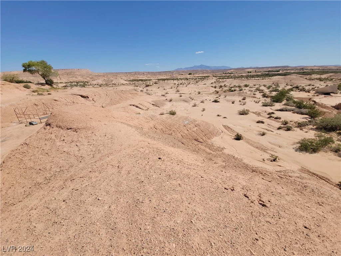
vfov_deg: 89.9
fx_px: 128
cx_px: 170
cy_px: 128
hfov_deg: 106.2
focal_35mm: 13
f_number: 2.2
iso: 50
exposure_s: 1/2614
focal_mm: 2.2
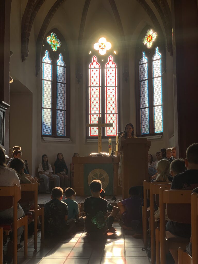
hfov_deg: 28.0
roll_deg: +0.4
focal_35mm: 52
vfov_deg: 36.8
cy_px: 132
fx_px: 397
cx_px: 99
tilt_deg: +6.1
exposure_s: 1/194
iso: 16
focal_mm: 6
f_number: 2.4
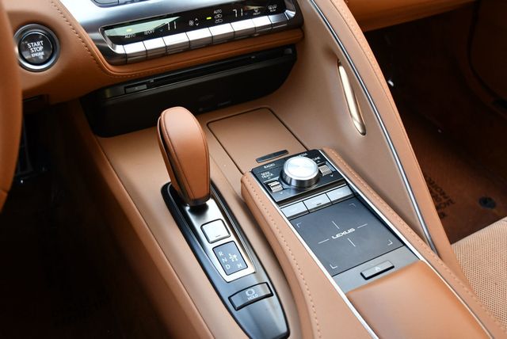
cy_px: 170
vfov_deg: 36.9
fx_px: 507
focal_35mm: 36
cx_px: 254
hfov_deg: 53.1
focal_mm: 18
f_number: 3.5
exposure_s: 1/200
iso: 800
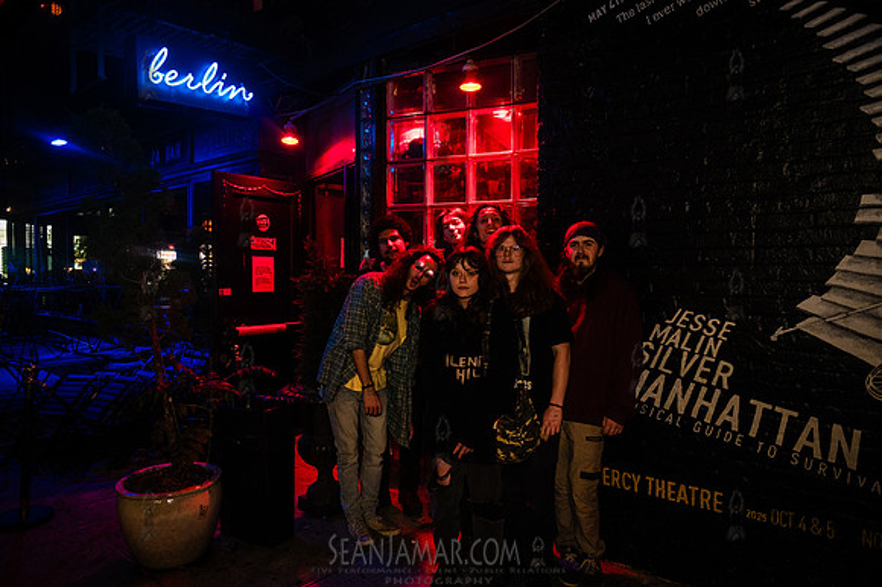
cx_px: 441
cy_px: 293
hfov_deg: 73.7
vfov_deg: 53.0
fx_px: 588
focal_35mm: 24
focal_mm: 24
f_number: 3.5
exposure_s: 1/400
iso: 10000
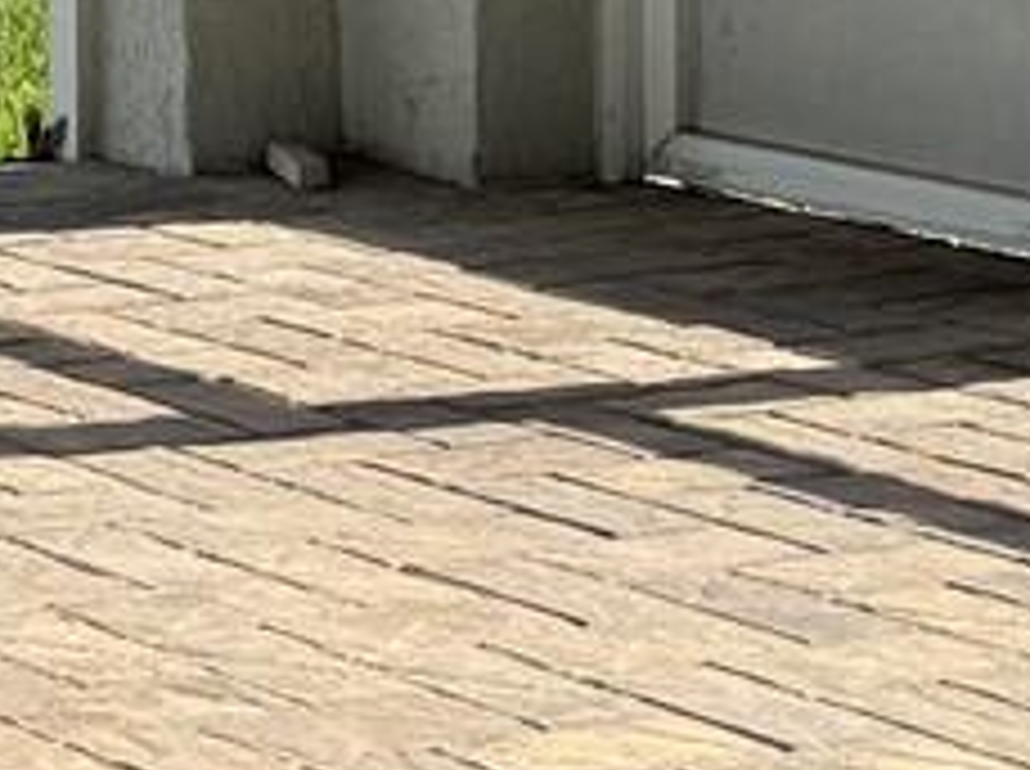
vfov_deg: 8.6
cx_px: -1601
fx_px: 4991
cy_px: -401
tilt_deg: -3.2
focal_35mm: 168
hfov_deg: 10.0
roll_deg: +1.8
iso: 80
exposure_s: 1/2445
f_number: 1.78
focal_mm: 6.76
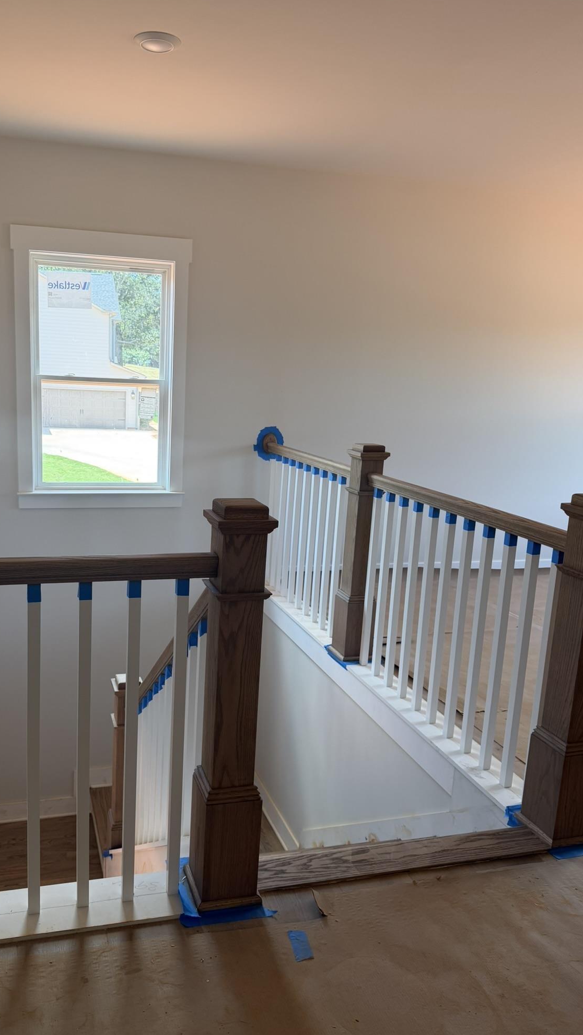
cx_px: 210
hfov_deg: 42.5
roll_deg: -3.1
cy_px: 519
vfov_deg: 69.9
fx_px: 742
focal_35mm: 27
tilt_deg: -11.3
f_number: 1.78
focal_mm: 6.76
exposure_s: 1/192
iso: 100
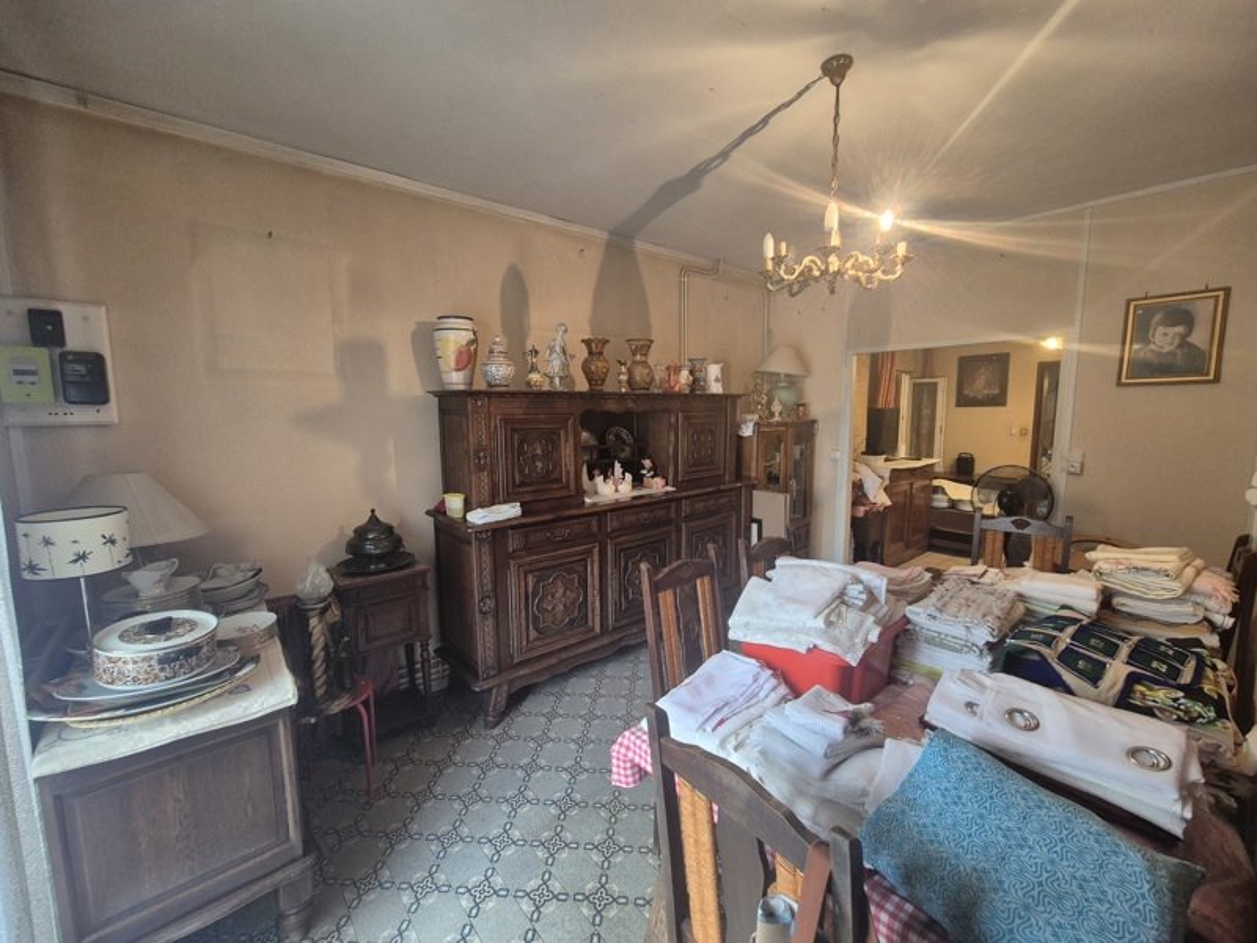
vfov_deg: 89.9
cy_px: 472
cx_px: 628
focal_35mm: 13
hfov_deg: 106.2
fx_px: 472
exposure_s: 1/50
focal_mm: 2.2
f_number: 2.2
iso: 500
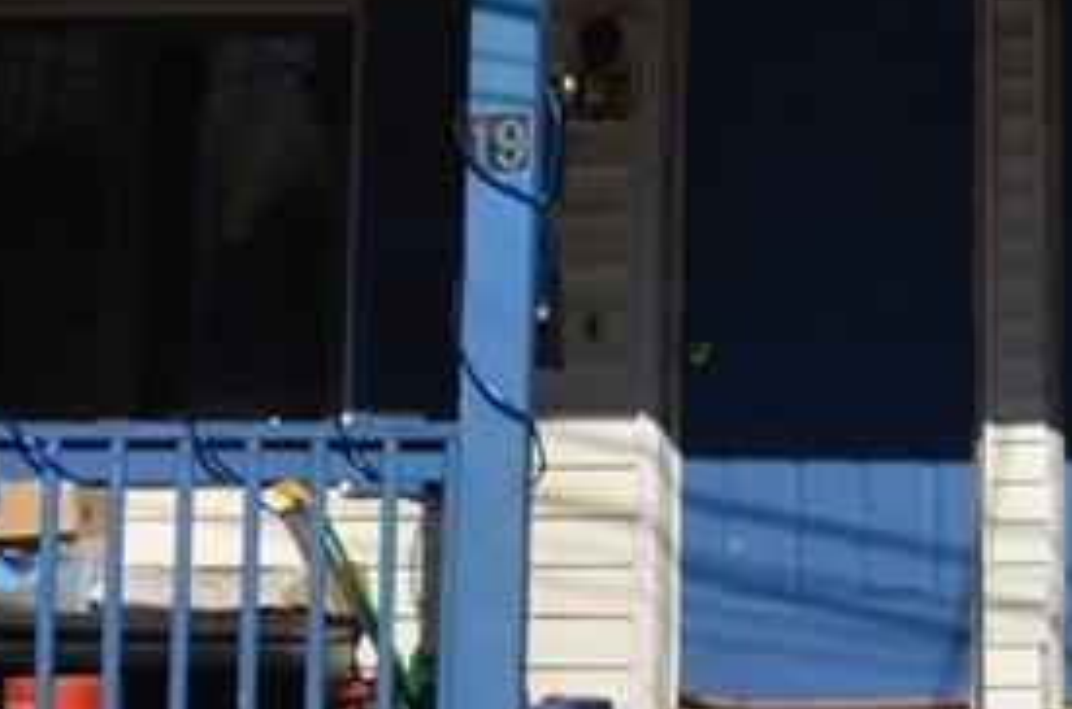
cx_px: 1064
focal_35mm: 134
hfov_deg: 15.1
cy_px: -333
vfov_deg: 9.9
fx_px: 3981
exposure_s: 1/160
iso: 100
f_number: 11
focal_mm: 24
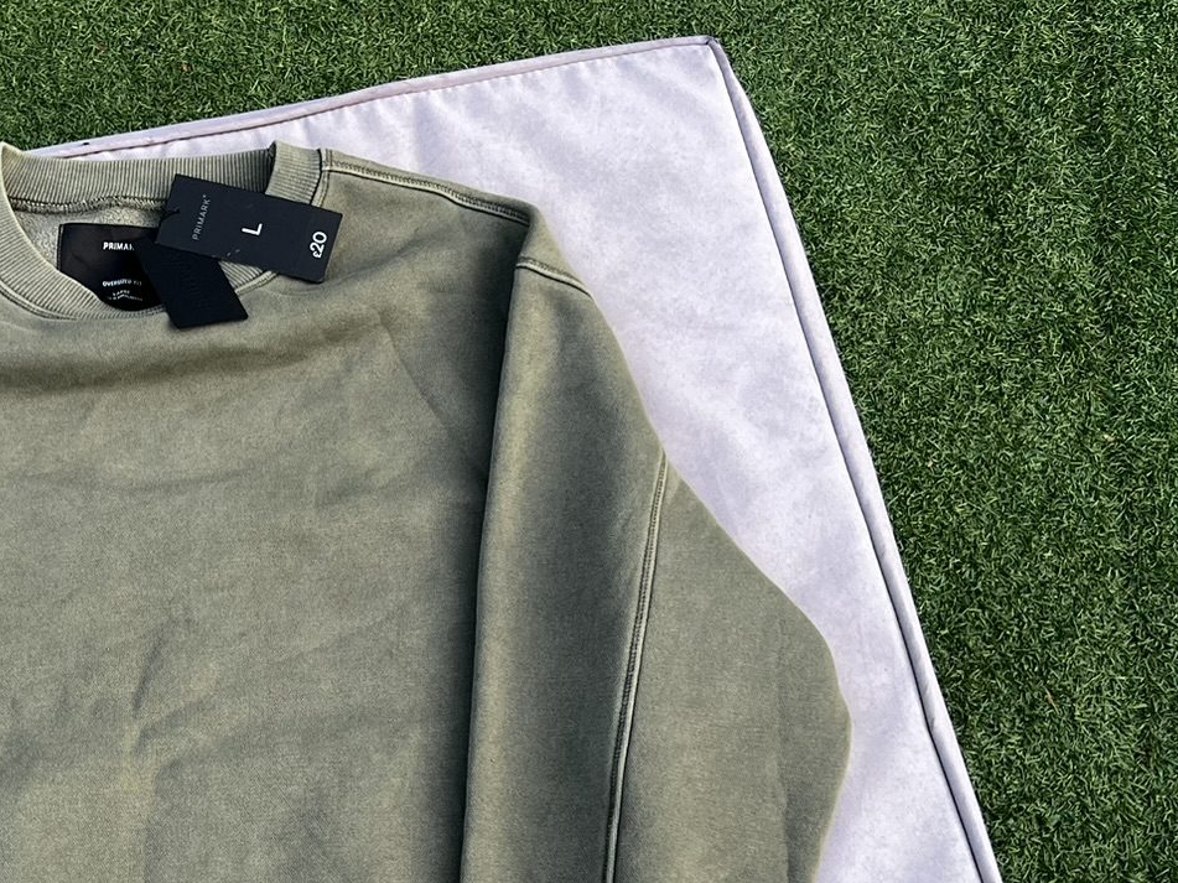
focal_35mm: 56
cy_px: 687
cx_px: 121
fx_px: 1905
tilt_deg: -72.2
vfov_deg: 25.7
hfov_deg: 32.7
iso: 64
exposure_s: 1/121
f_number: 1.5
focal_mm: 5.7
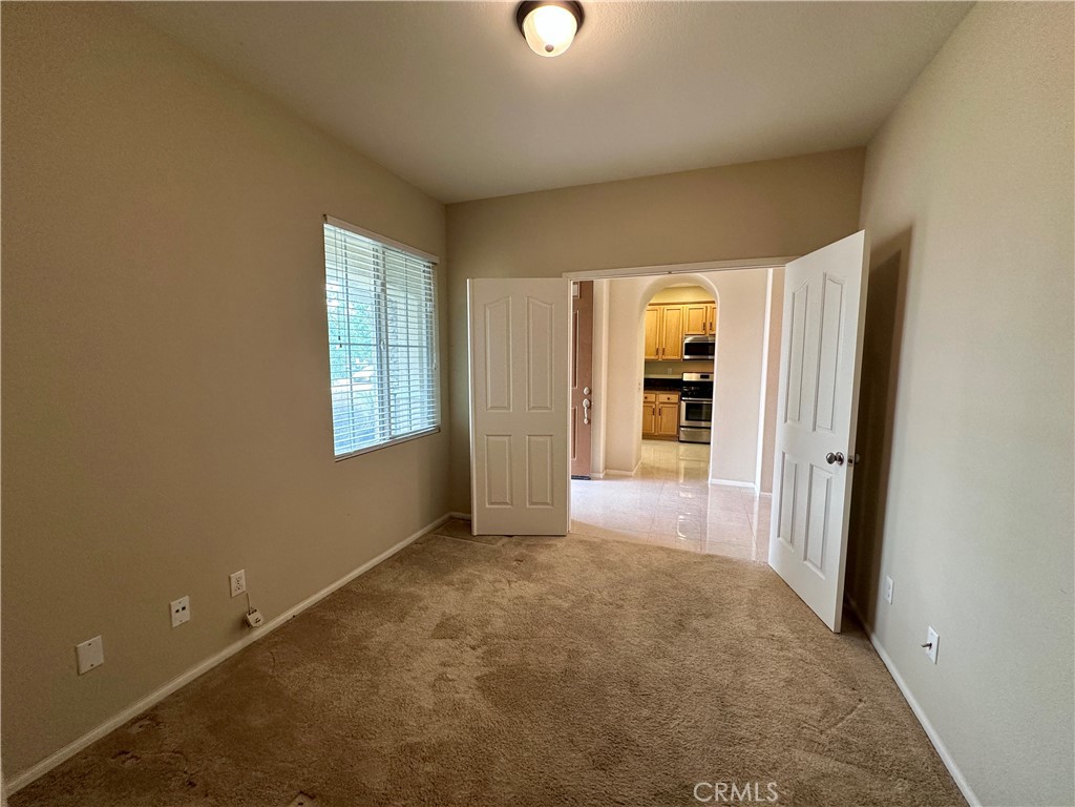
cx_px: 538
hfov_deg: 102.1
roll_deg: +0.5
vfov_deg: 85.7
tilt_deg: -6.9
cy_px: 404
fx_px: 435
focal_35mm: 14
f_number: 2.2
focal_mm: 2.22
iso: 200
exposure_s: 1/120
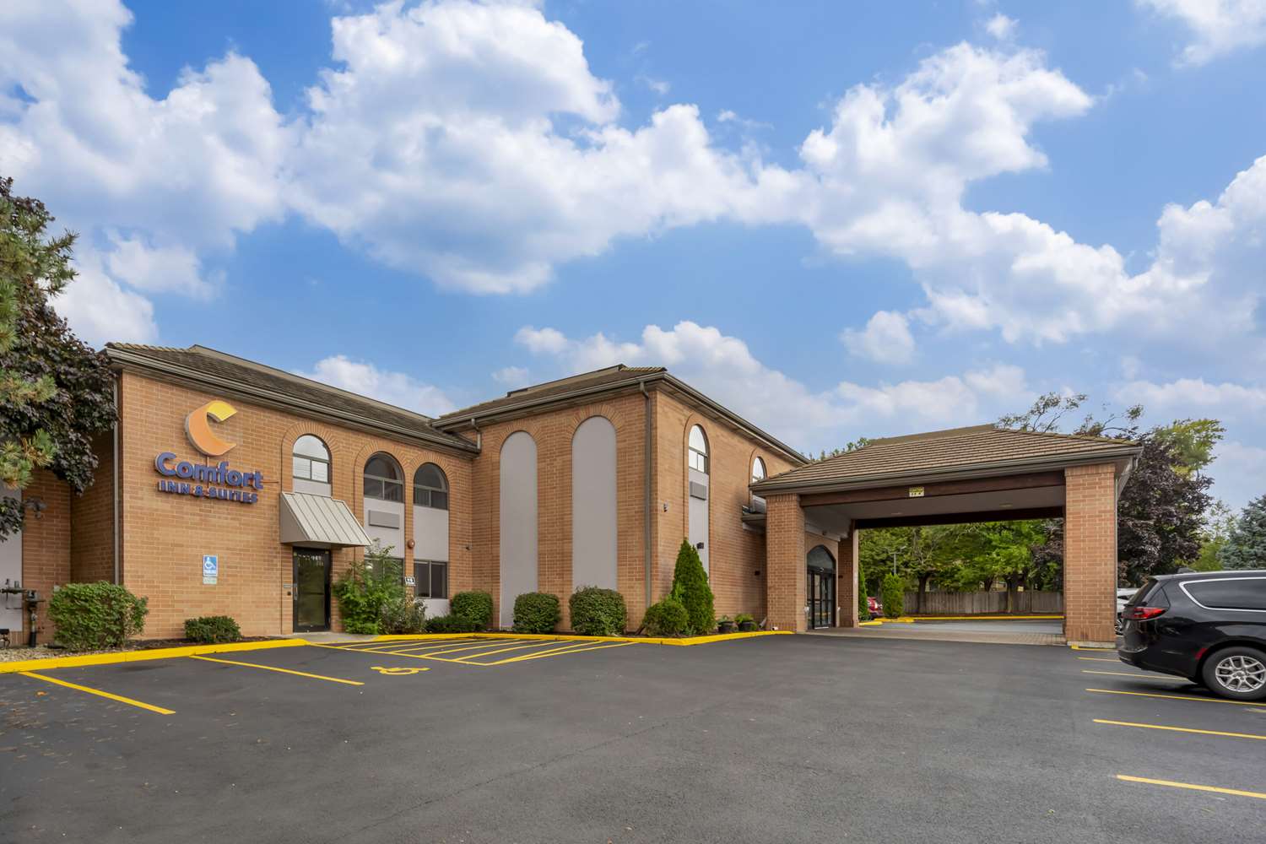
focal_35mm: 16
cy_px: 422
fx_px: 563
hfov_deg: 96.7
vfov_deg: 73.7
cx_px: 633
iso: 400
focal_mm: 16
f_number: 8
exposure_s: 1/100
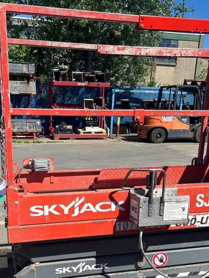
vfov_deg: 45.6
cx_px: 81
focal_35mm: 40
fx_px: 321
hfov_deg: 35.9
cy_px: 198
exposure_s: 1/3460
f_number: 1.5
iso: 50
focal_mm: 5.7
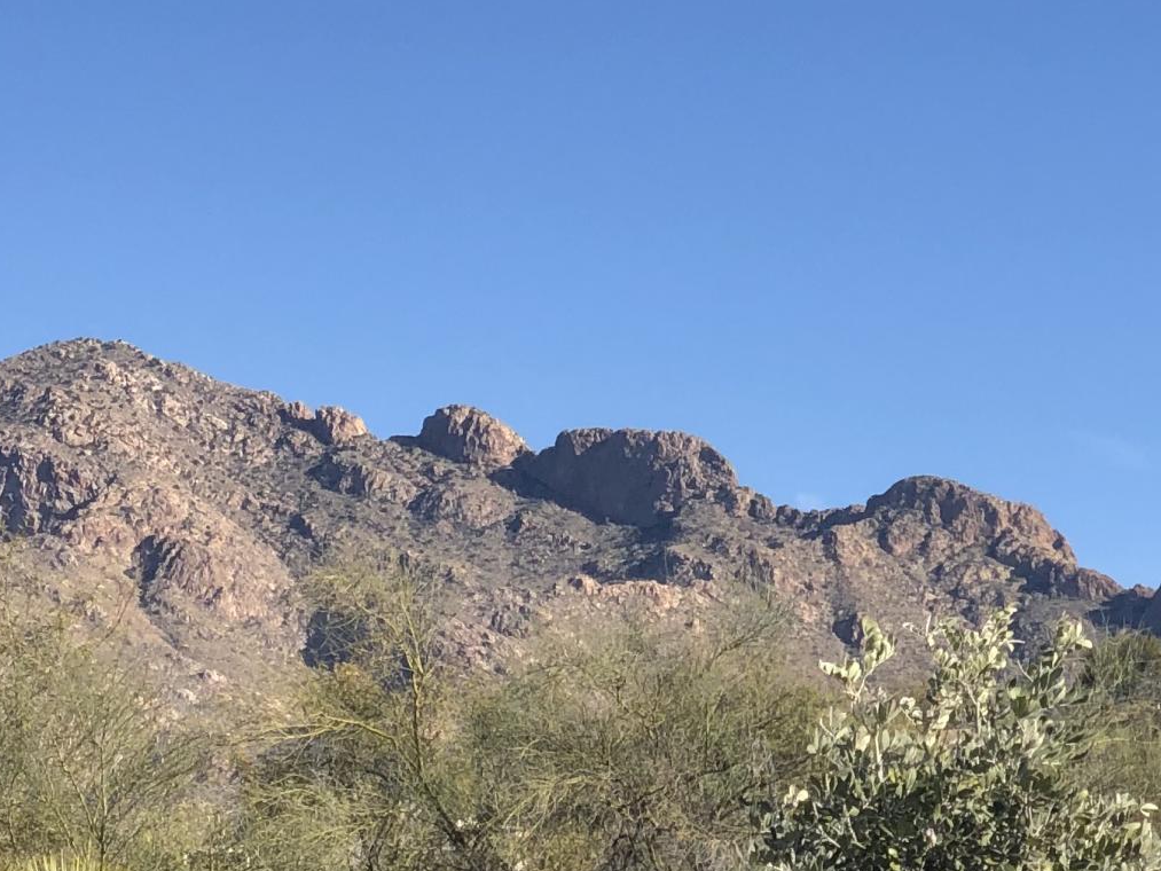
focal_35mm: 154
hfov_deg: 12.6
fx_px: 5166
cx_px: -91
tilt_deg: +6.1
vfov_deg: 9.6
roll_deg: +0.1
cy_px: 662
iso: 16
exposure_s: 1/857
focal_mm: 6
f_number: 2.4
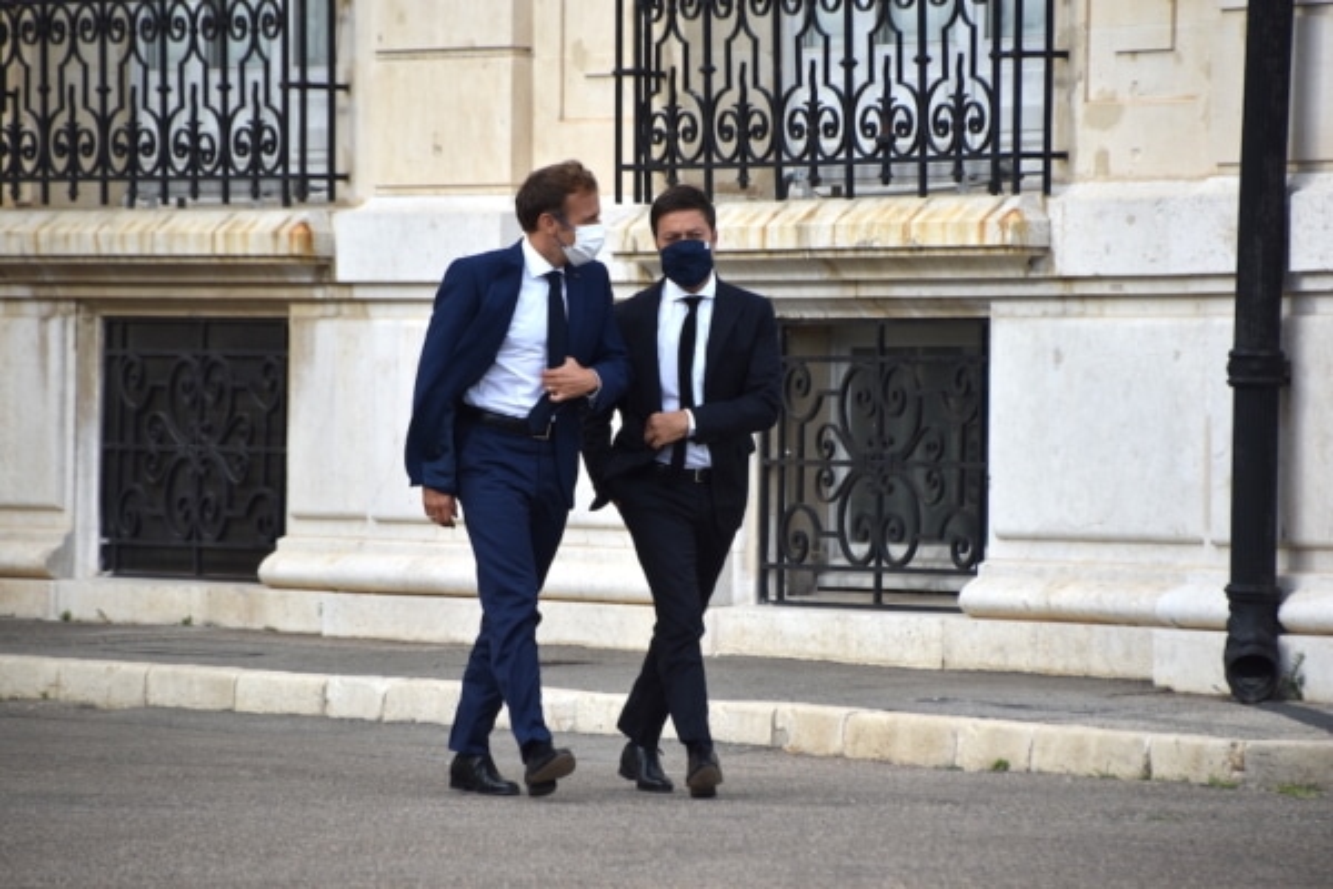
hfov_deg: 6.5
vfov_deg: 4.4
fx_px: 11663
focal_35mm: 315
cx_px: 666
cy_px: 444
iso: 220
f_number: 6.3
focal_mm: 210
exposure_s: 1/500
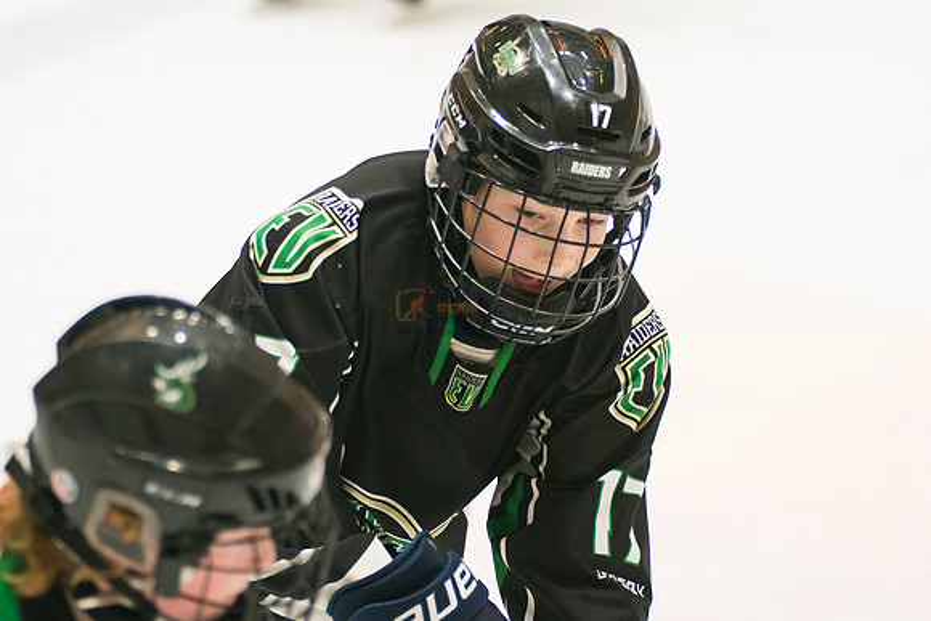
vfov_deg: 6.3
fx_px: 5631
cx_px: 511
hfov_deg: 9.5
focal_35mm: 218
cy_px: 247
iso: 3200
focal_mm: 120
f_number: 3.2
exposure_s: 1/1000
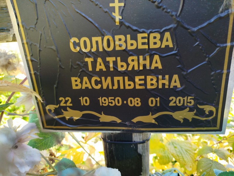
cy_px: 88
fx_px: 162
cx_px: 117
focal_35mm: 24
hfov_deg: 71.6
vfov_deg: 56.8
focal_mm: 5.31
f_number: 1.7
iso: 64
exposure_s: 1/100
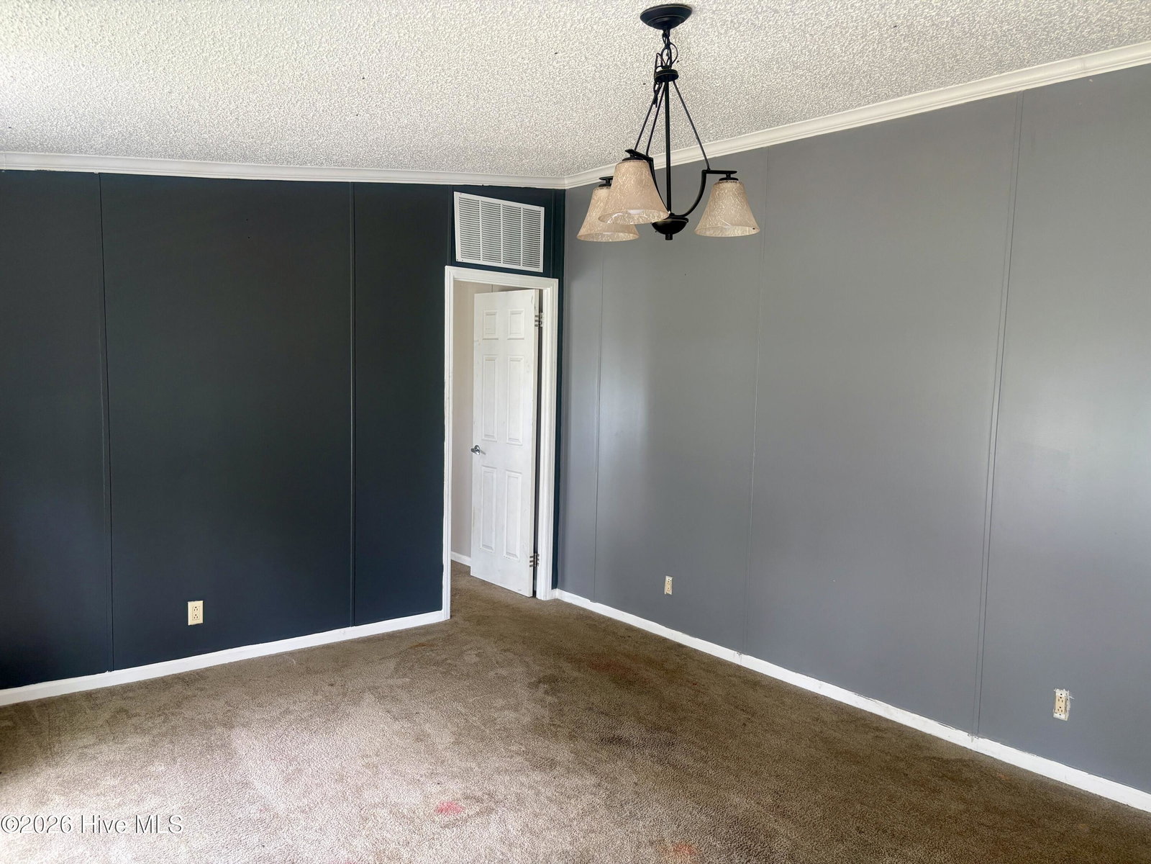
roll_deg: -0.8
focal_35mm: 26
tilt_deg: -4.8
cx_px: 576
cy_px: 432
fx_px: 865
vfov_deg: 53.1
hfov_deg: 67.3
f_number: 1.6
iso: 125
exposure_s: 1/78
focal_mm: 5.96
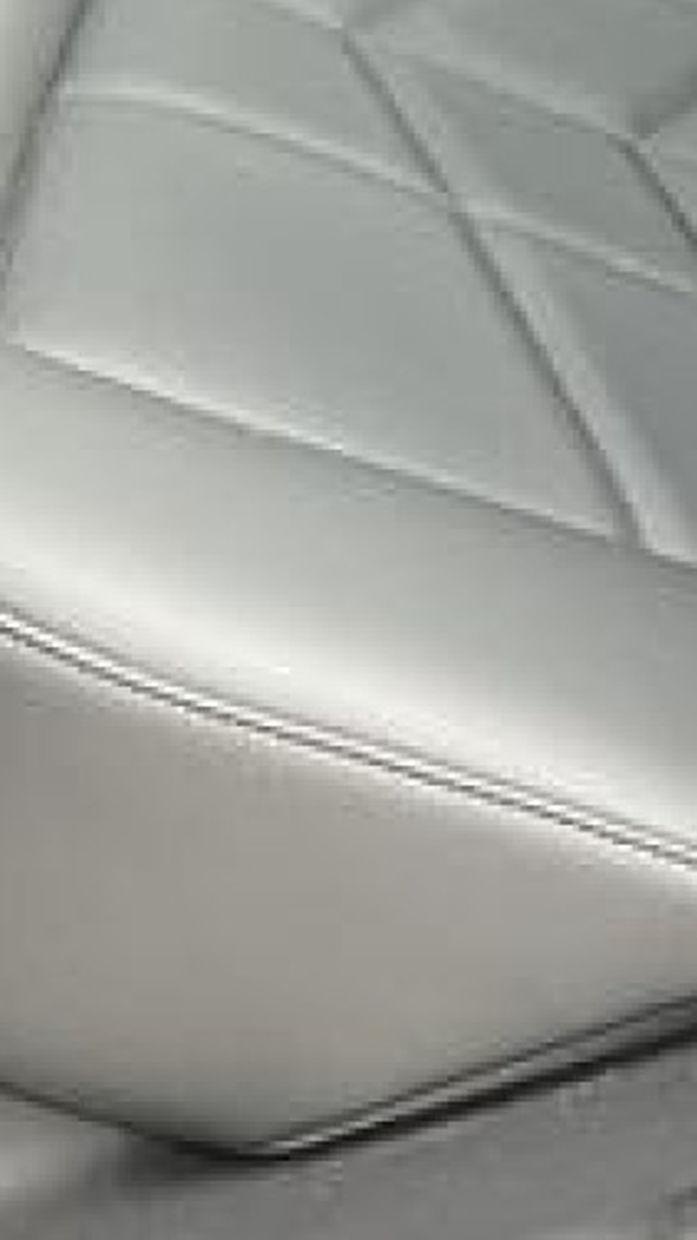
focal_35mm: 172
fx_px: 5657
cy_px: -973
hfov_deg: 7.0
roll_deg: -1.1
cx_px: 501
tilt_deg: -19.9
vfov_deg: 11.6
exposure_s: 1/120
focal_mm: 3
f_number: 1.8
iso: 50
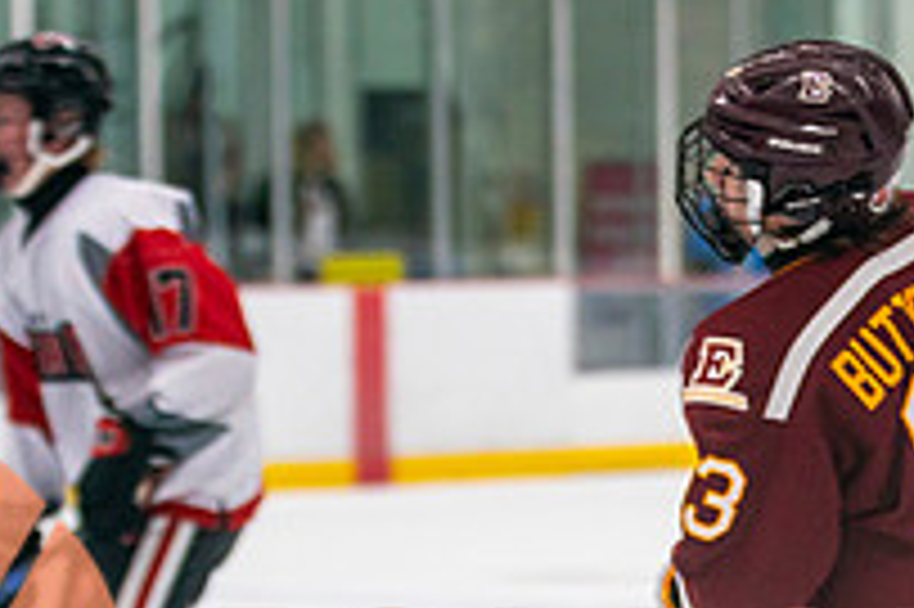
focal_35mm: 275
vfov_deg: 5.0
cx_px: 946
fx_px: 6976
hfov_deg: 7.5
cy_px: 608
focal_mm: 85
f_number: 2.8
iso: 1600
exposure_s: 1/640
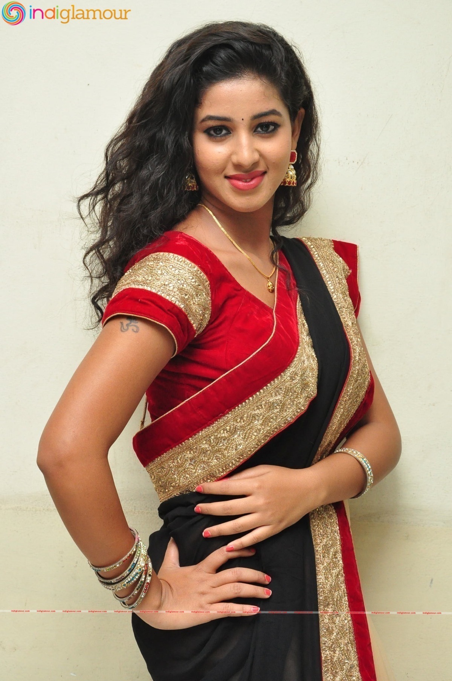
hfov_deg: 18.1
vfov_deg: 27.0
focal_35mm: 75
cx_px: 226
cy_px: 340
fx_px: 1416
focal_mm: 50
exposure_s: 1/125
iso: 1600
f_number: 7.1
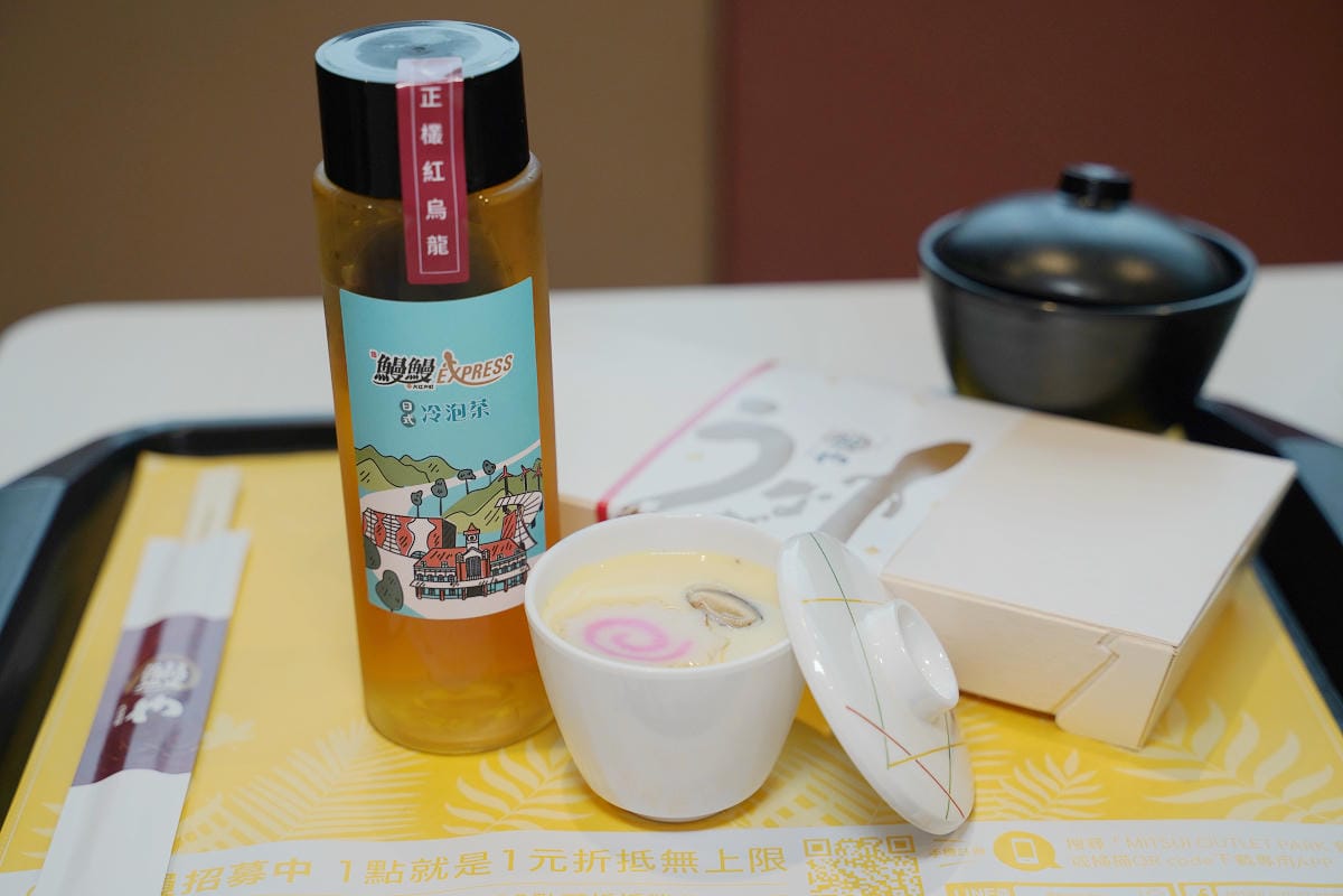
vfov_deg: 23.4
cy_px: 448
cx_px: 672
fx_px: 2164
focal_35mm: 58
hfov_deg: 34.5
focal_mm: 58
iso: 320
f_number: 4
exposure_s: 1/160
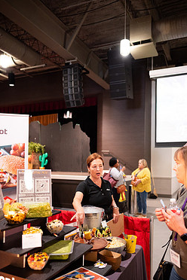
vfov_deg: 63.3
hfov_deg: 44.7
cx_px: 112
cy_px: 162
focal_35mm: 29
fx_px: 226
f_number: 1.8
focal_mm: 24
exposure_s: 1/200
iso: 1250
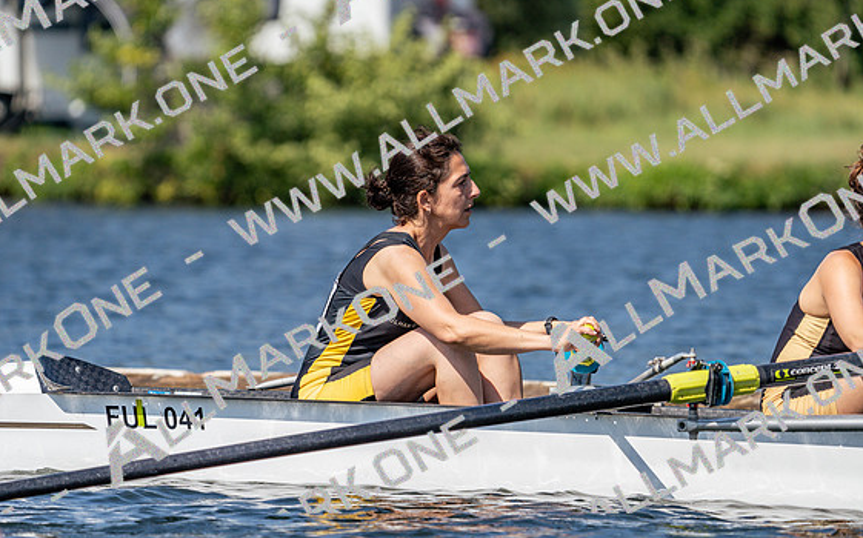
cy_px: 250
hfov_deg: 5.4
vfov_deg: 3.4
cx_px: 418
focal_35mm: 388
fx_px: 9121
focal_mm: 368
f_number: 6.3
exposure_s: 1/2000
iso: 250
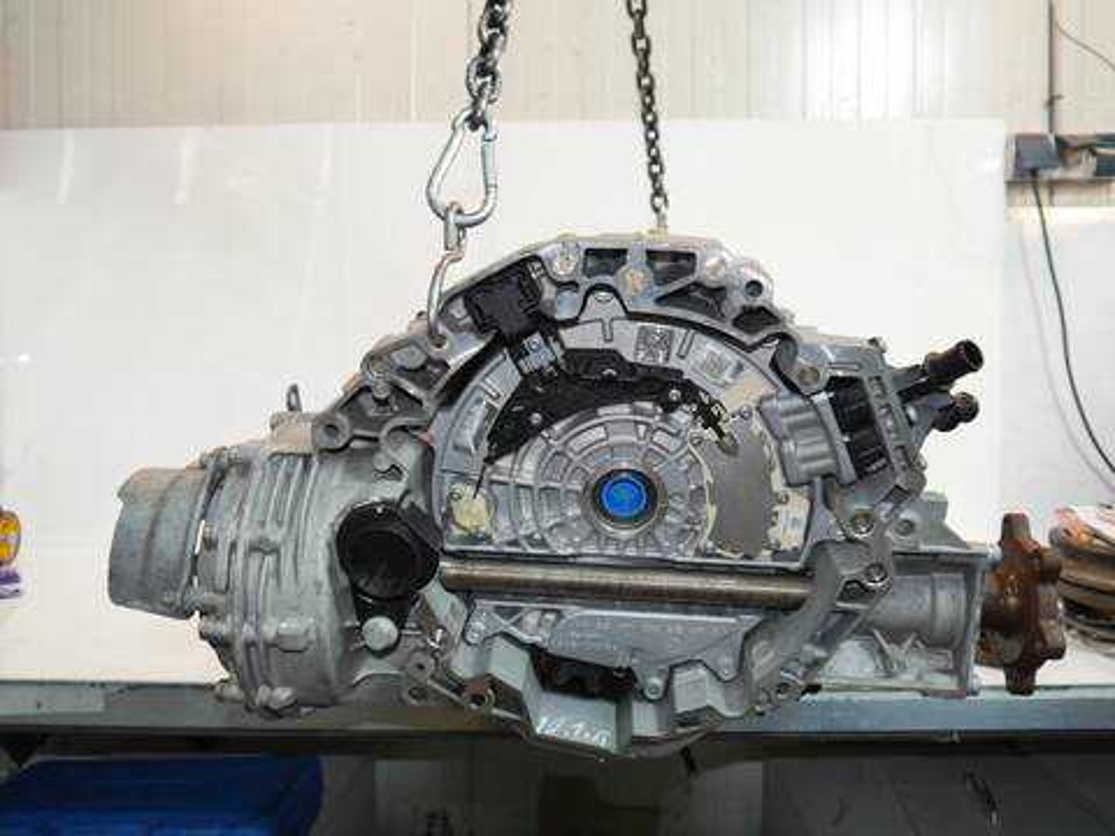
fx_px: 902
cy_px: 418
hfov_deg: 63.4
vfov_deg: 49.7
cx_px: 558
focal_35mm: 28
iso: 200
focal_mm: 14
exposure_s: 1/40
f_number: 3.5
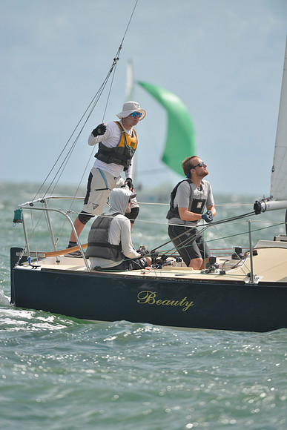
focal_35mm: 400
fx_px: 4780
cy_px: 215
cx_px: 144
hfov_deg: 3.4
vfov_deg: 5.2
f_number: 5
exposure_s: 1/2000
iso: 280
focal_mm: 400
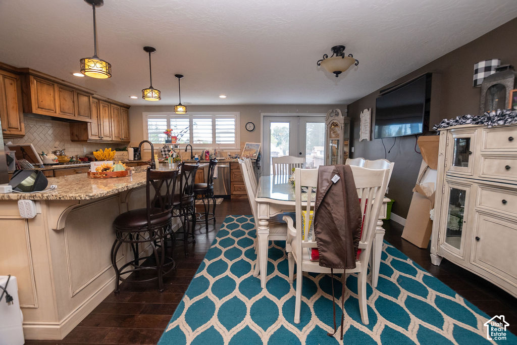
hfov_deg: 99.9
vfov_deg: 76.8
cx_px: 258
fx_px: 217
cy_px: 172
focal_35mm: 15
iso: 1000
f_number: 5
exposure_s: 1/160
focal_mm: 10
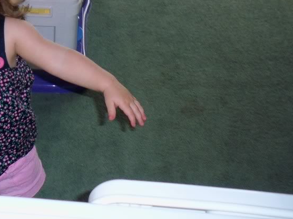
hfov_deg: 26.8
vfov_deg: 20.7
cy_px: 30
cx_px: 26
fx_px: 593
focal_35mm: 70
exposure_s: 1/60
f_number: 3.5
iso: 200
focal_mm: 6.3
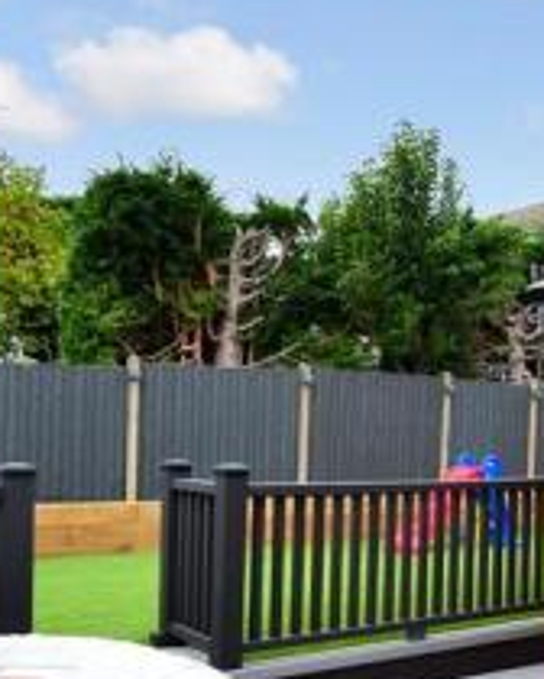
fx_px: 886
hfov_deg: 32.3
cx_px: 502
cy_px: 419
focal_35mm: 44
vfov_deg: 41.7
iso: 400
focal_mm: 10
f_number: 13
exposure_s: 1/100
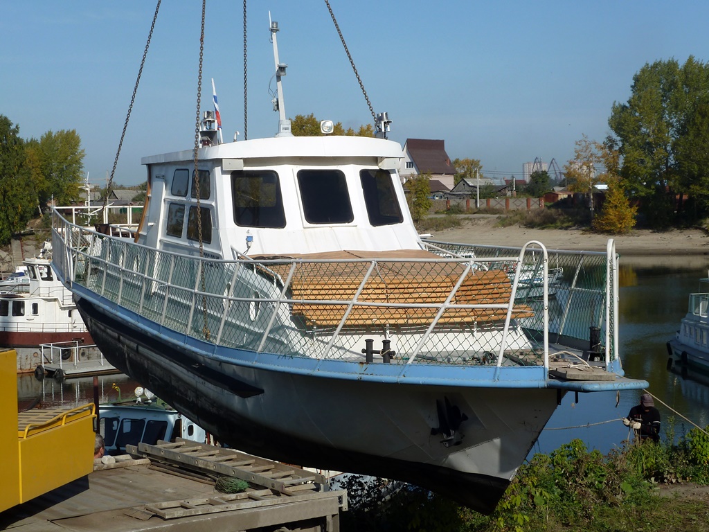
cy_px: 266
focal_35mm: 67
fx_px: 1372
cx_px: 354
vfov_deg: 21.9
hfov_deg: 29.0
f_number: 5.6
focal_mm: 11
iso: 80
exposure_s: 1/500
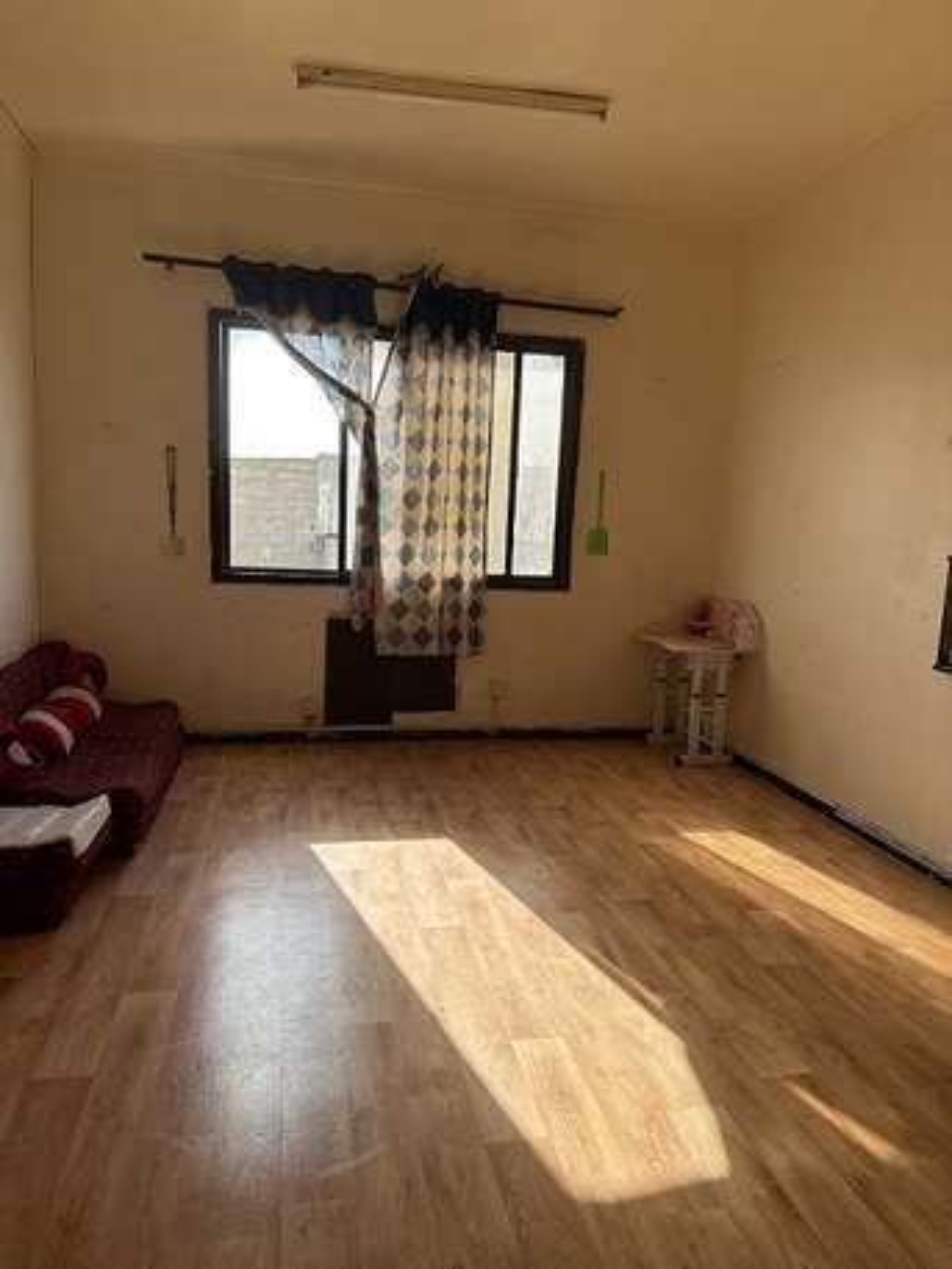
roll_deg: -2.7
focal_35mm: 24
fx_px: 880
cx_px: 476
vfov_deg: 71.6
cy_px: 634
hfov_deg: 56.8
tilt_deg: -9.2
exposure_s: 1/767
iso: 80
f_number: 1.78
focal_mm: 6.86
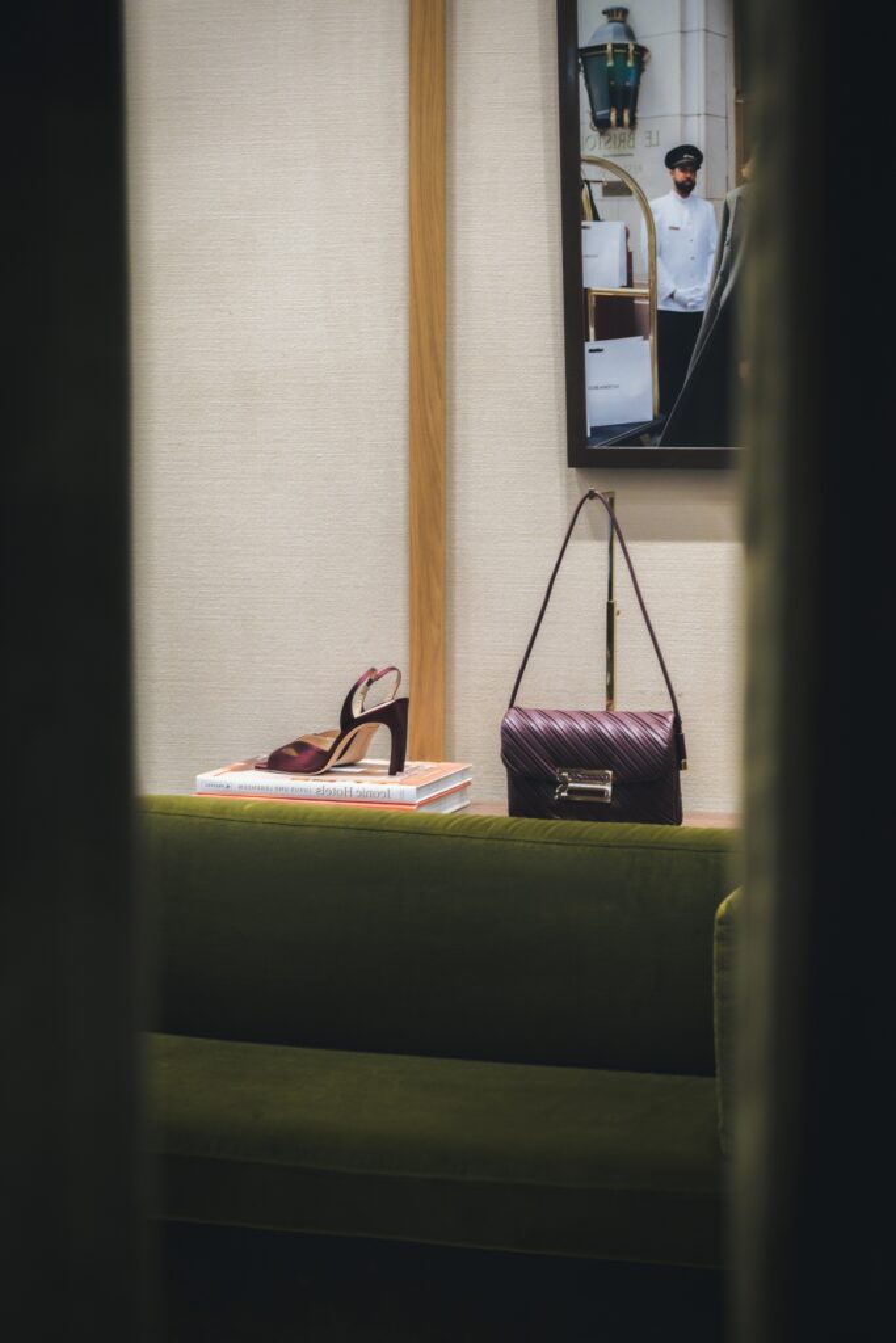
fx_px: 2911
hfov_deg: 17.5
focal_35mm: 78
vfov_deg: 26.0
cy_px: 672
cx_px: 448
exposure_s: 1/80
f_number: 4
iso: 1100
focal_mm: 78
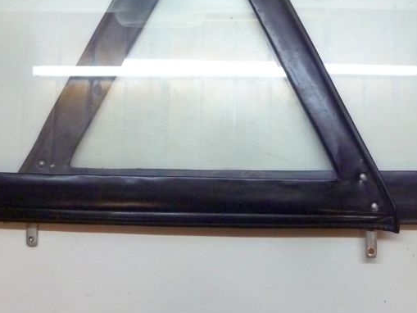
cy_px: 92
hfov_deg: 34.9
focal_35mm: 55
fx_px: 663
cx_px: 208
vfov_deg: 26.3
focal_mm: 5
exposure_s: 1/25
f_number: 3.4
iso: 400
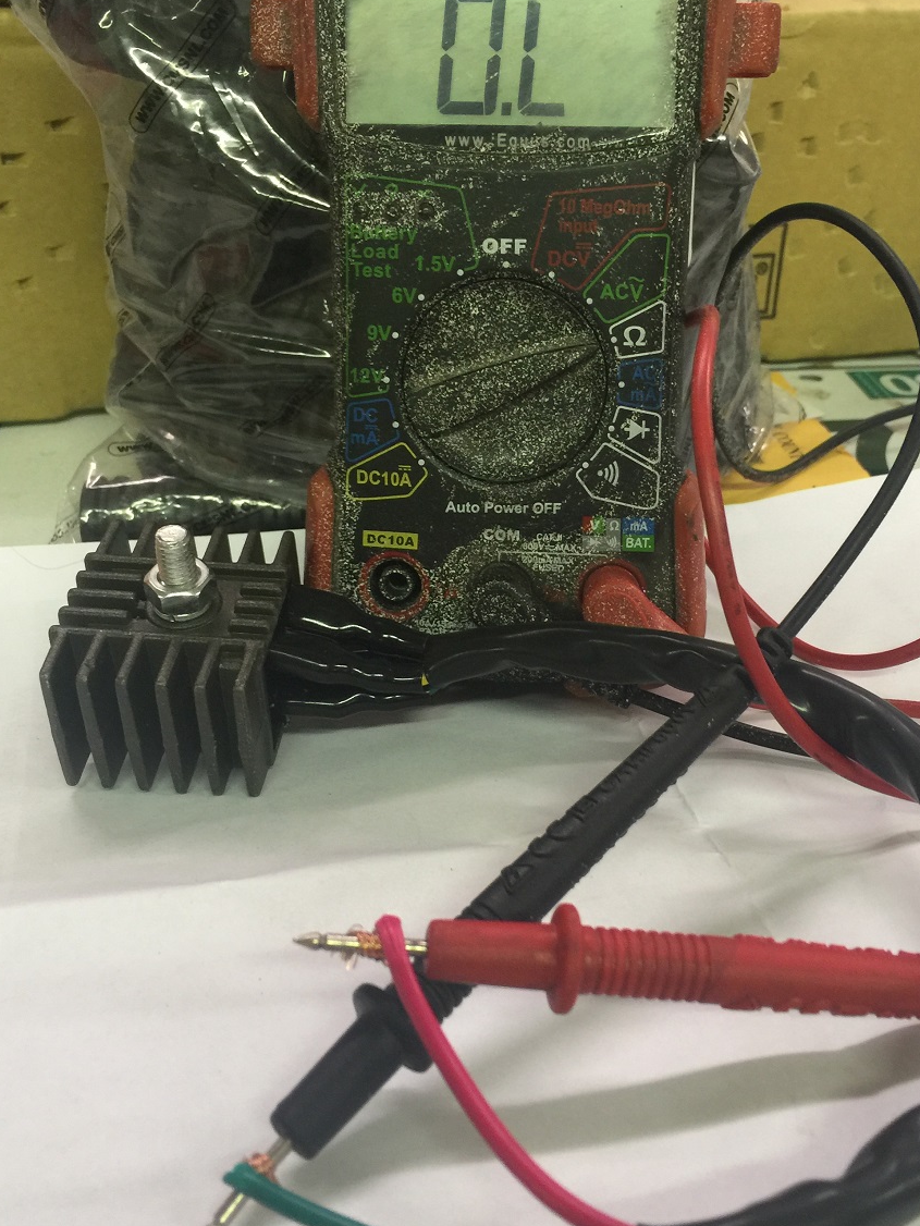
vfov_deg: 50.1
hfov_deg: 38.6
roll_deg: -0.9
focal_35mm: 37
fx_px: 1311
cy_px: 566
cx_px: 539
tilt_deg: -27.0
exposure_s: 1/15
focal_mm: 4.15
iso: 64
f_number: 2.2
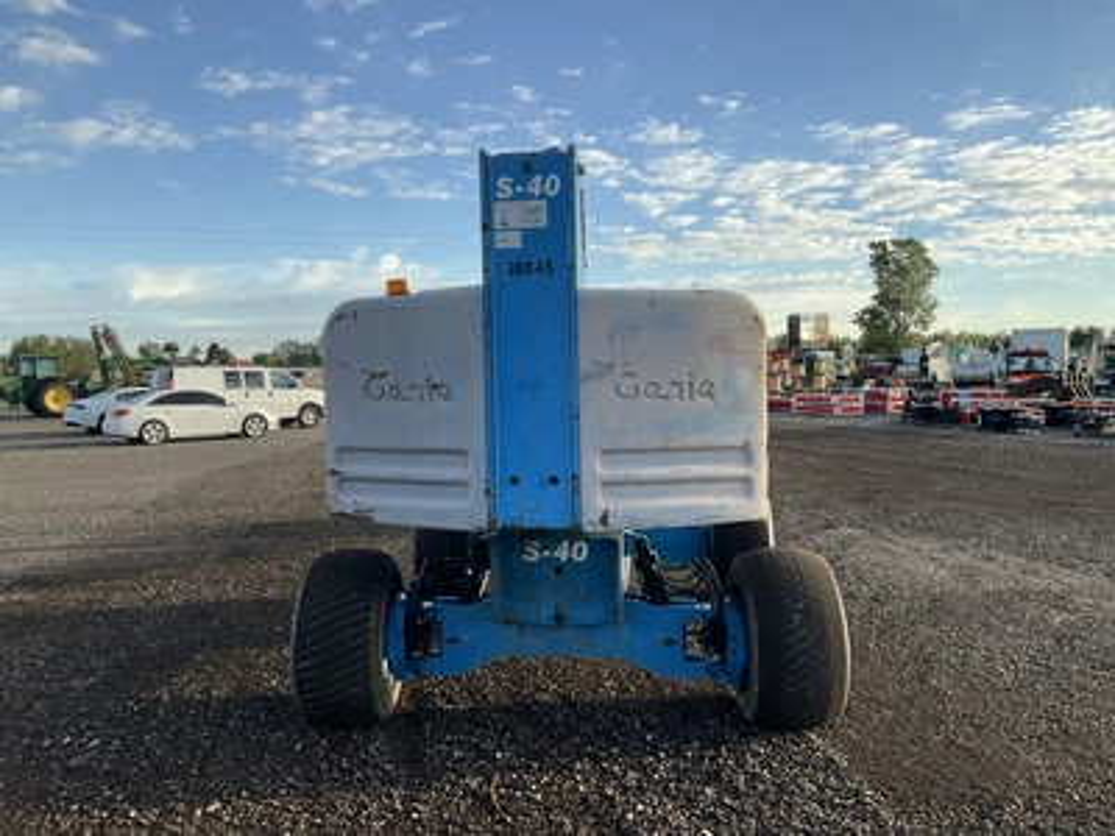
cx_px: 558
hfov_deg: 61.7
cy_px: 418
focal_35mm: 29
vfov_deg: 48.2
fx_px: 934
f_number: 1.8
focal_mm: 3
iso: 25
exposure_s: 1/627
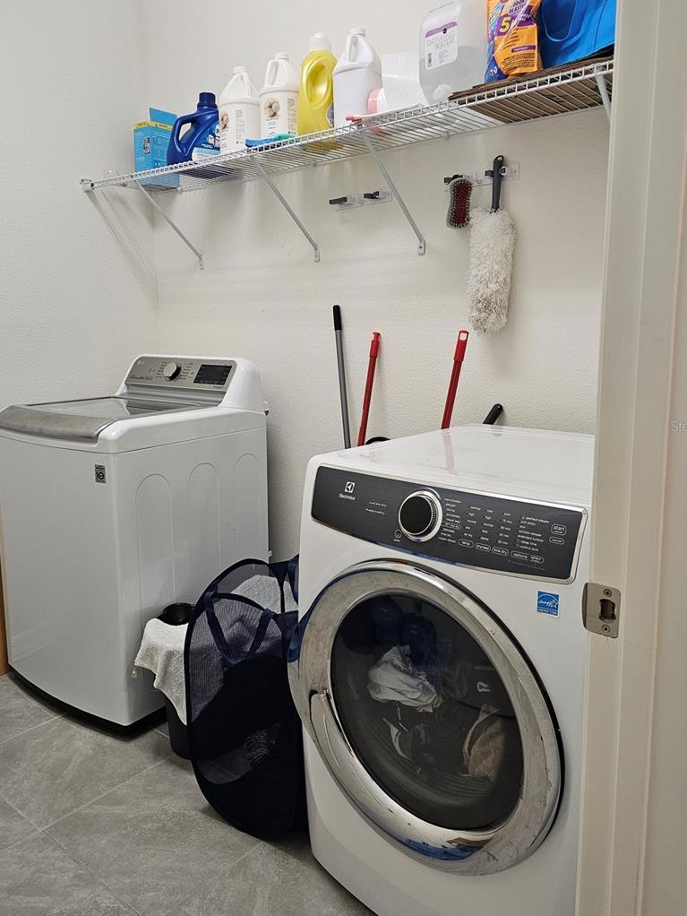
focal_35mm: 27
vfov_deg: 65.2
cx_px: 331
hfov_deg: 51.4
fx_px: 714
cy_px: 426
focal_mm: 6.3
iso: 200
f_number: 1.7
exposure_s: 1/120
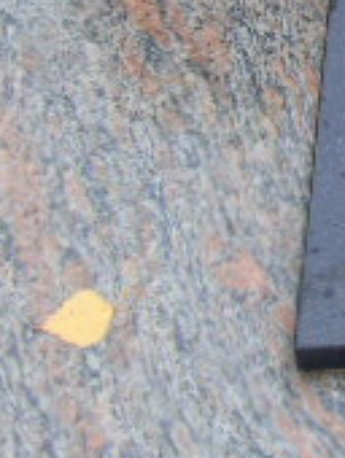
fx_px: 1445
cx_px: 717
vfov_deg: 17.7
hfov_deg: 12.0
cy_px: 19
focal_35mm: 109
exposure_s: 1/30
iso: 80
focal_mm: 5.2
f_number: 3.6
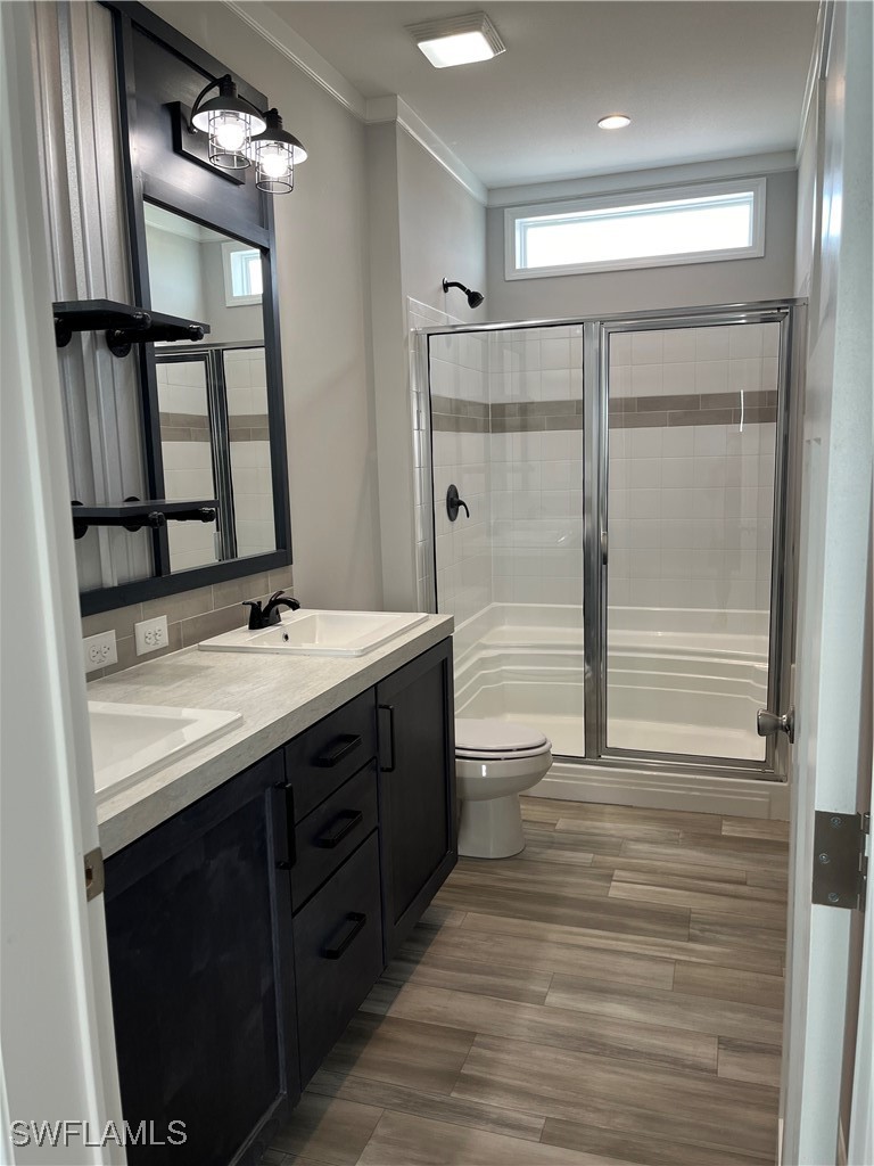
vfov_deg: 67.3
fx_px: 875
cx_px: 437
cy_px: 583
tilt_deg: -8.4
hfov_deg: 53.1
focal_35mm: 26
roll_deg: +2.4
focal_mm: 5.1
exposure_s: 1/120
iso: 64
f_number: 1.6
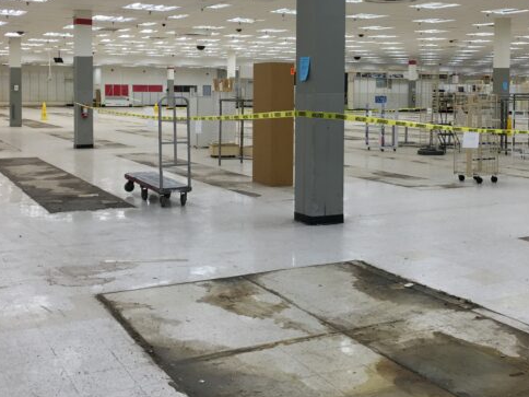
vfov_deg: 31.2
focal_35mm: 46
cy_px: 127
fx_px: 703
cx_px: 291
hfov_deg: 41.2
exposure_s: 1/40
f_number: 2.2
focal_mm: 4.15
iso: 25
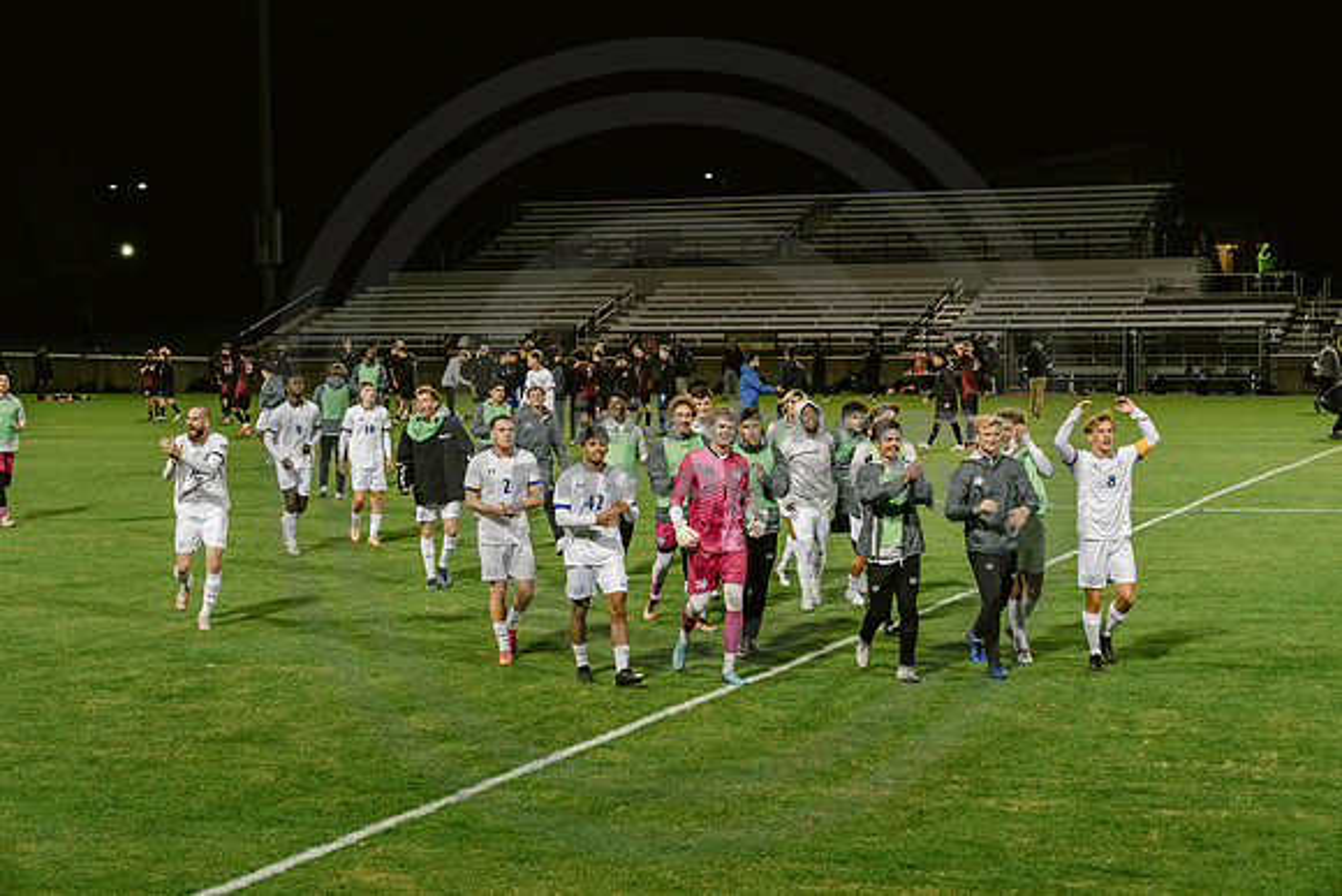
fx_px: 2610
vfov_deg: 19.5
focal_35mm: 70
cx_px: 671
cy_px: 448
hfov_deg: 28.8
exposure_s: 1/160
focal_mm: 70
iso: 2000
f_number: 5.6
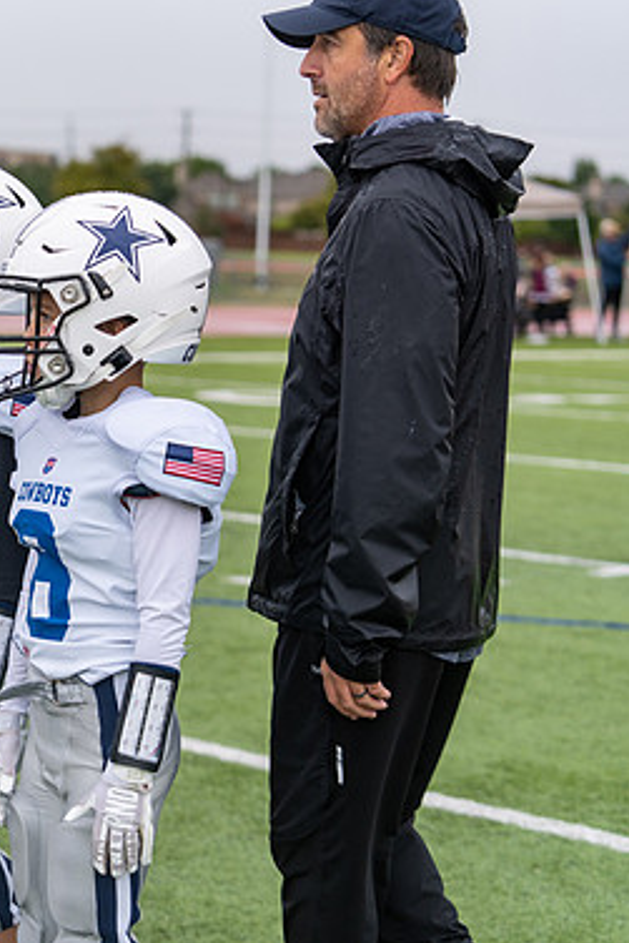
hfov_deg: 12.4
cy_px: 463
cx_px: -95
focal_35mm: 108
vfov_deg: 18.9
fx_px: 2828
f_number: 3.5
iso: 250
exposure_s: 1/1250
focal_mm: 70
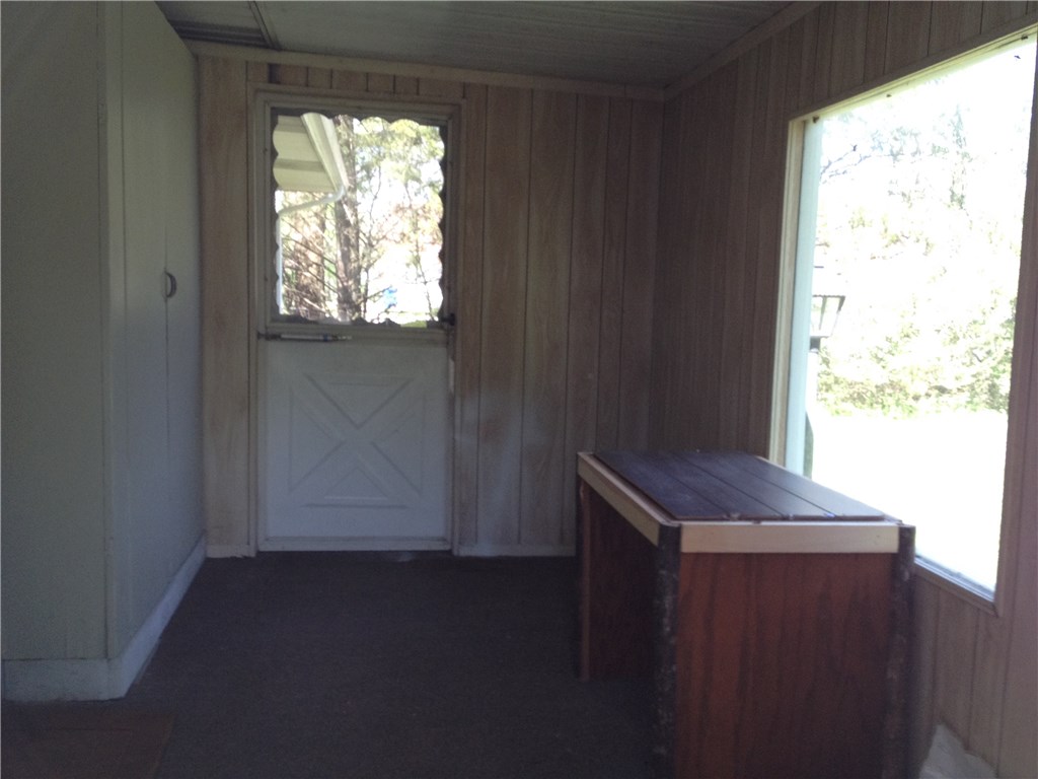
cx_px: 519
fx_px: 1050
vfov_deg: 40.7
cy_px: 390
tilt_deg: -9.4
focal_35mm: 35
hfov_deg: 52.6
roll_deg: +0.1
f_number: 2.4
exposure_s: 1/120
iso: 80
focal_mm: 4.28
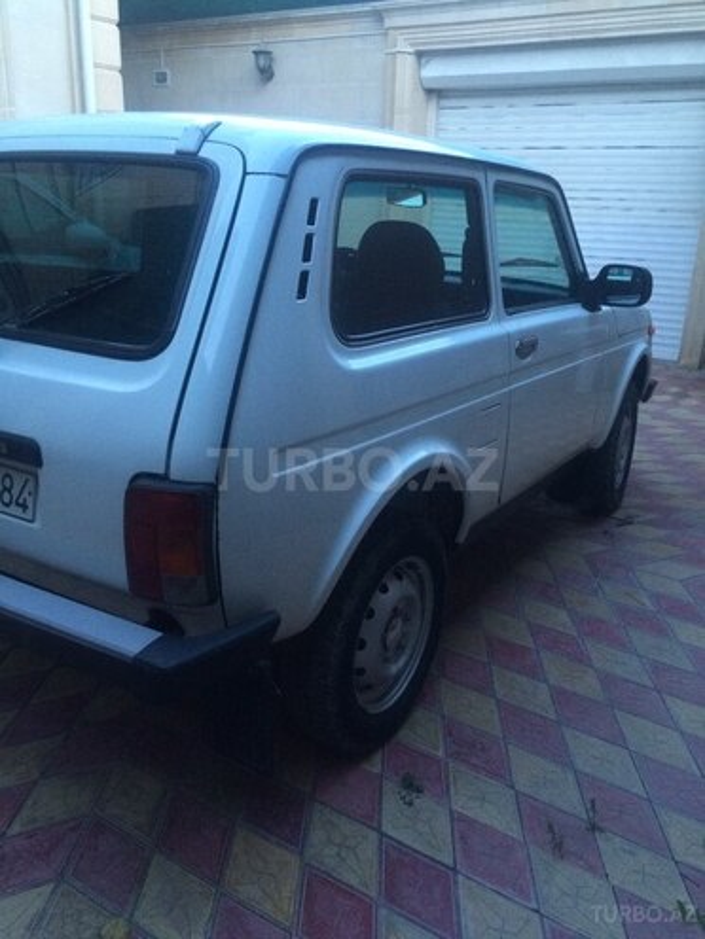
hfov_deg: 48.2
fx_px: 787
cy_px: 470
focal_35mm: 29
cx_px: 352
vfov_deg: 61.7
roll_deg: -1.3
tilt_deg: -21.5
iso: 250
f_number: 2.2
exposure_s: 1/33
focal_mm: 4.15
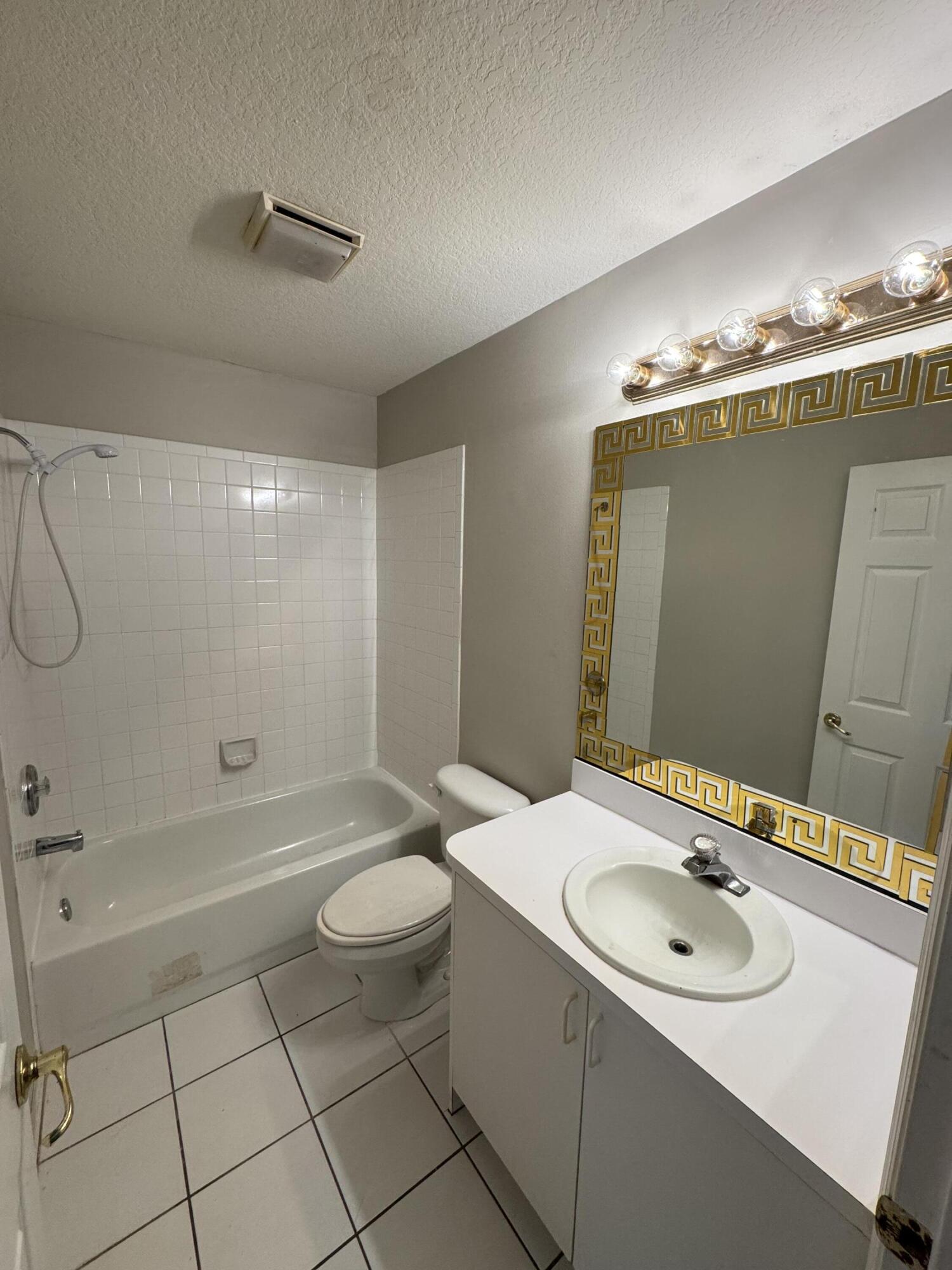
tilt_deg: -9.3
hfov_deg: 85.7
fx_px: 513
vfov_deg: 102.1
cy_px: 635
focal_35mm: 14
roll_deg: -0.5
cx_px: 476
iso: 250
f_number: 2.2
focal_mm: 2.22
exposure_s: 1/120
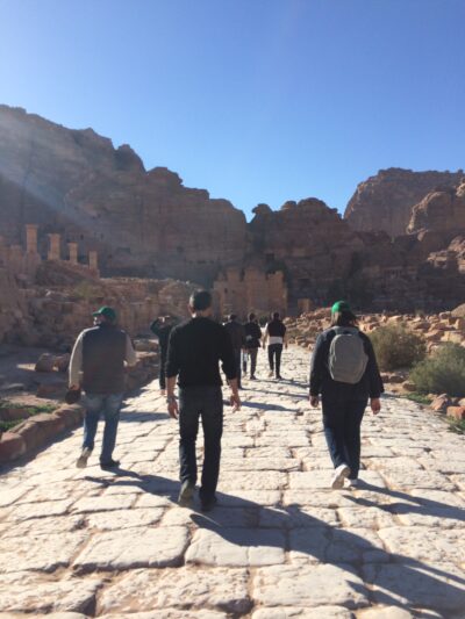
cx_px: 232
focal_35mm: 30
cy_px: 310
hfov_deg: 46.8
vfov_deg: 60.0
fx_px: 537
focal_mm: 4.12
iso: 32
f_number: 2.2
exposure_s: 1/2415
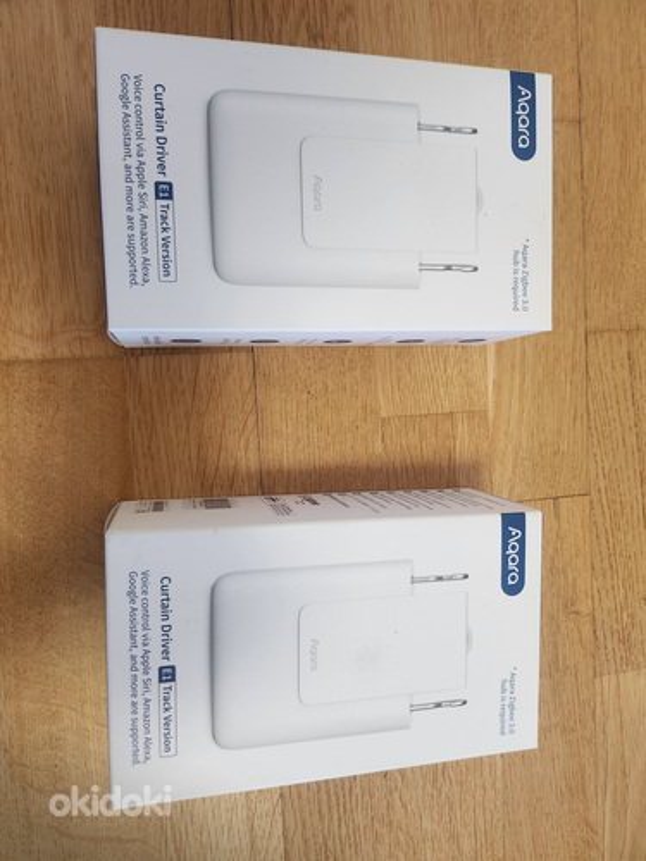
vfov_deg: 71.6
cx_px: 323
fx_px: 597
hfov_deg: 56.8
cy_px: 430
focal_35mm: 24
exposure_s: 1/100
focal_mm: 5
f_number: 1.8
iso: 400
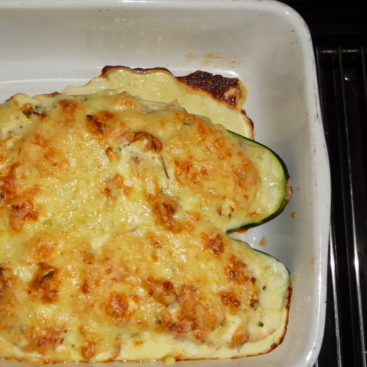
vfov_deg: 28.2
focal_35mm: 61
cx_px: 83
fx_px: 732
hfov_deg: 27.7
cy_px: 172
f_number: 4
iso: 100
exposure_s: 1/30
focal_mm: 7.1
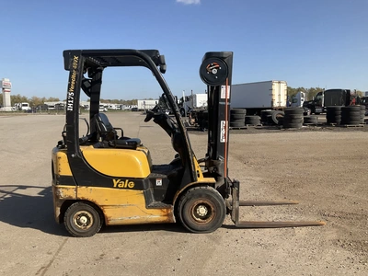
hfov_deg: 61.7
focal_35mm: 29
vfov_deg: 48.2
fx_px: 308
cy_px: 138
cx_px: 184
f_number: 1.8
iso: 25
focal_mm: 3
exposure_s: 1/1786
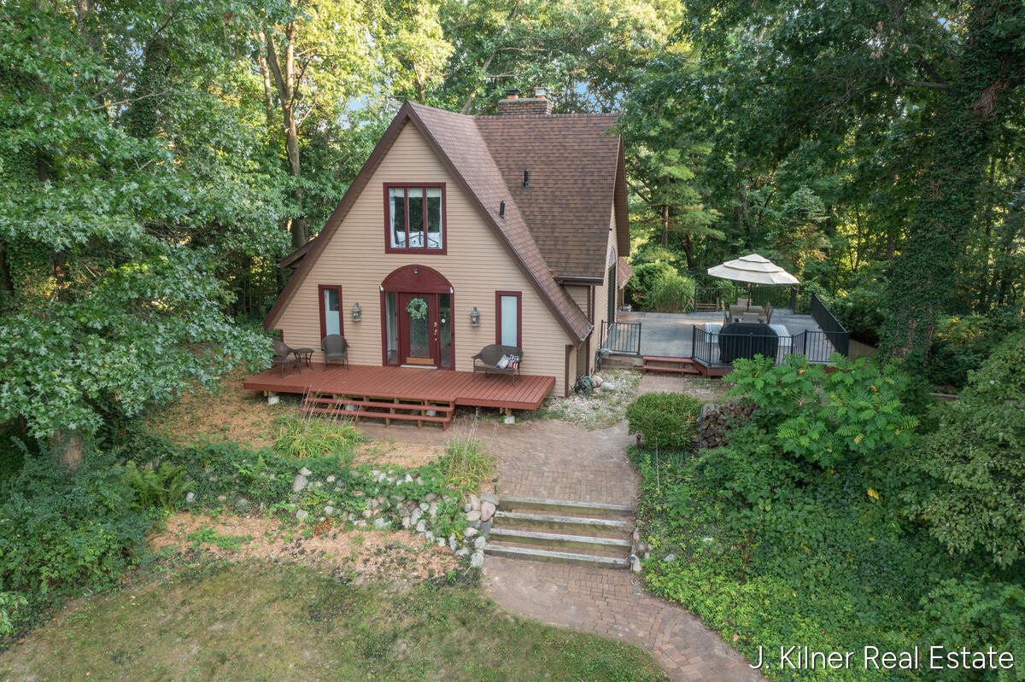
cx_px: 512
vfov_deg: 46.4
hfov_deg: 65.5
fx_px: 797
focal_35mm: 28
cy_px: 341
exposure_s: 1/10
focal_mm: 10.26
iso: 100
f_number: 9
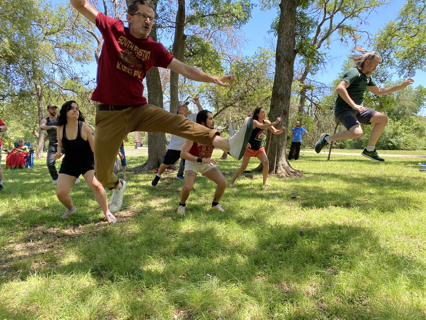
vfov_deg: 53.1
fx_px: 320
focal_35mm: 26
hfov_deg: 67.3
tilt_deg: -3.2
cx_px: 213
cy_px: 160
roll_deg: -0.6
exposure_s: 1/432
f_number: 1.8
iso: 32
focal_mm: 4.25
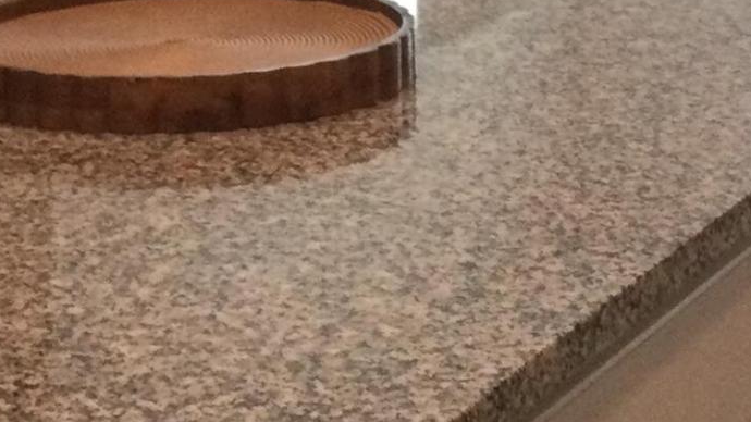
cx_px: 392
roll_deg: -0.3
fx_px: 2808
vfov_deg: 8.2
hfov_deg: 15.2
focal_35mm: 141
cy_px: -404
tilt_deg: -4.1
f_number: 2.4
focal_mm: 3.3
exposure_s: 1/30
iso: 40
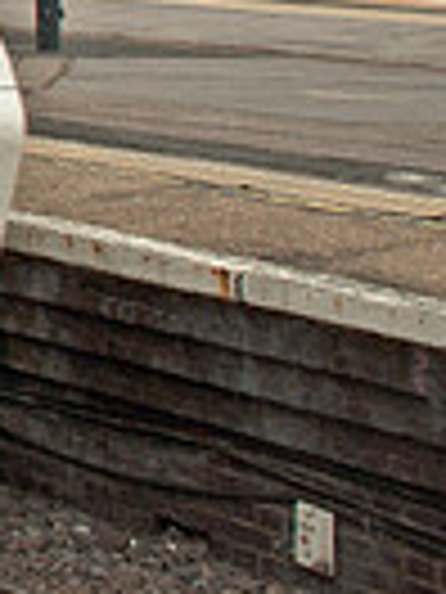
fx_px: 2388
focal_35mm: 139
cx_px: -802
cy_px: -254
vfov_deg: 13.5
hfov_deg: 9.0
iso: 200
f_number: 9
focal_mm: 22
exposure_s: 1/320
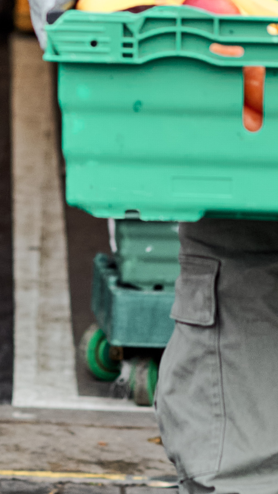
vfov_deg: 5.3
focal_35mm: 408
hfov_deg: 3.0
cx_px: -30
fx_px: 5349
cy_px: -206
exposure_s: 1/250
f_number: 3.5
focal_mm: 85
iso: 400
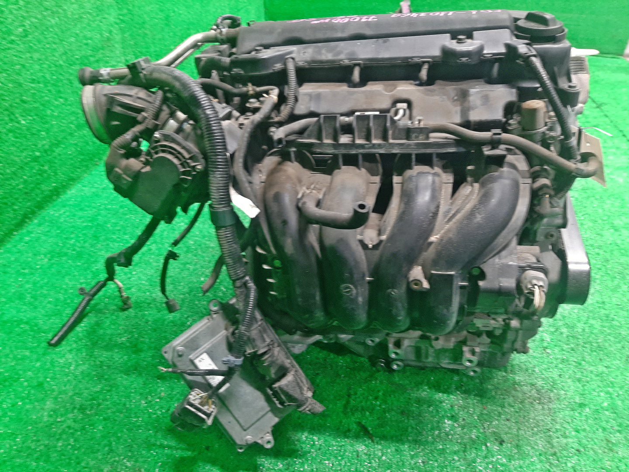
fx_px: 472
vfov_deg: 53.1
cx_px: 314
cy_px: 236
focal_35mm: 26
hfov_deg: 67.3
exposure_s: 1/33
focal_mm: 3.93
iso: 186
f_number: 1.7
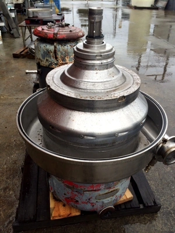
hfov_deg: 46.8
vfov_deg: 60.0
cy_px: 116
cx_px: 88
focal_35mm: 30
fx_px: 202
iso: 40
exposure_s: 1/120
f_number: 2.2
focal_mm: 4.12
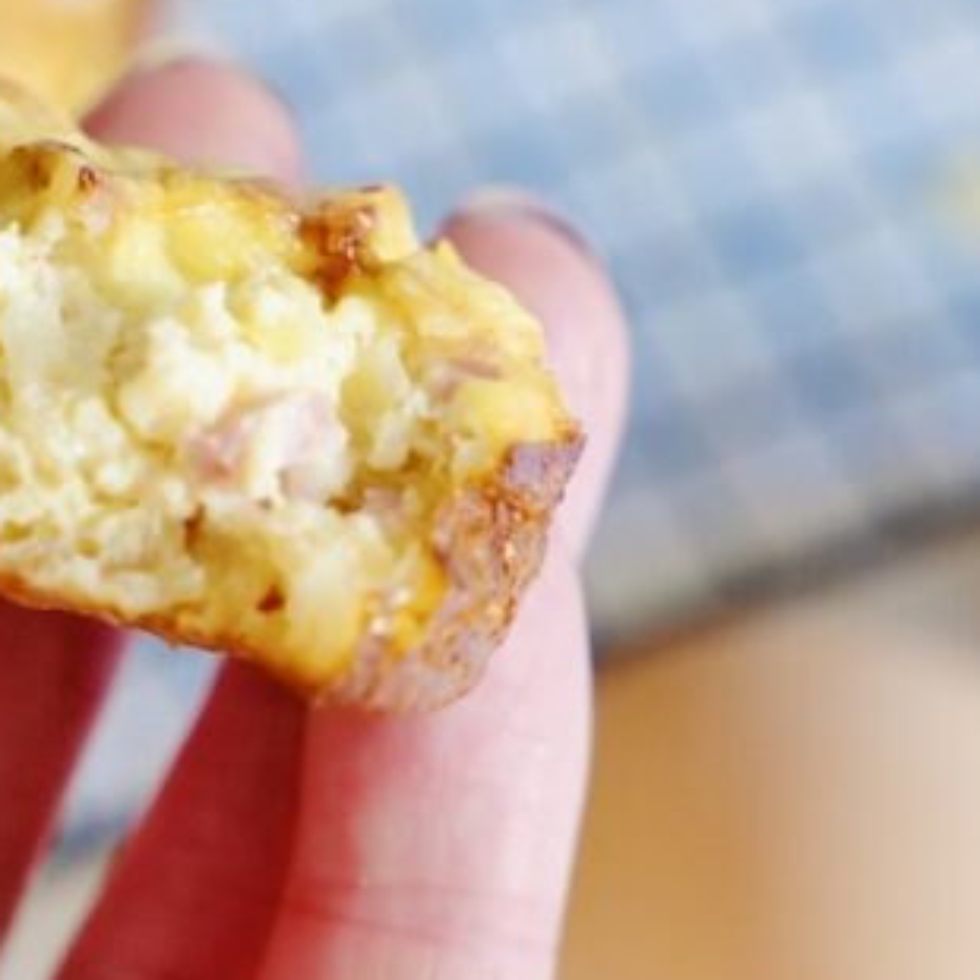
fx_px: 6118
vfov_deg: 9.2
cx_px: 13
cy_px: 324
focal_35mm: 191
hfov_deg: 9.1
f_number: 5
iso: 6400
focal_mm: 68
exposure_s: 1/100
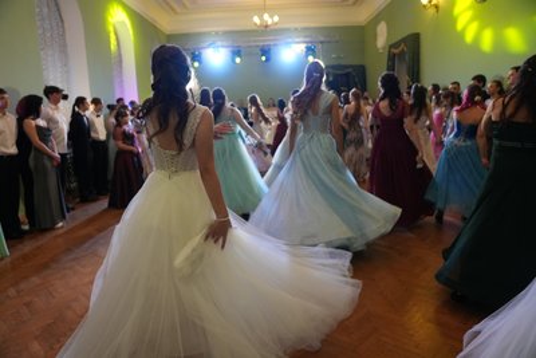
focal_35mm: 24
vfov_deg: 53.2
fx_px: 357
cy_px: 179
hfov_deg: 73.7
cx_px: 268
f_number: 2.8
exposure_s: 1/160
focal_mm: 24
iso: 4000
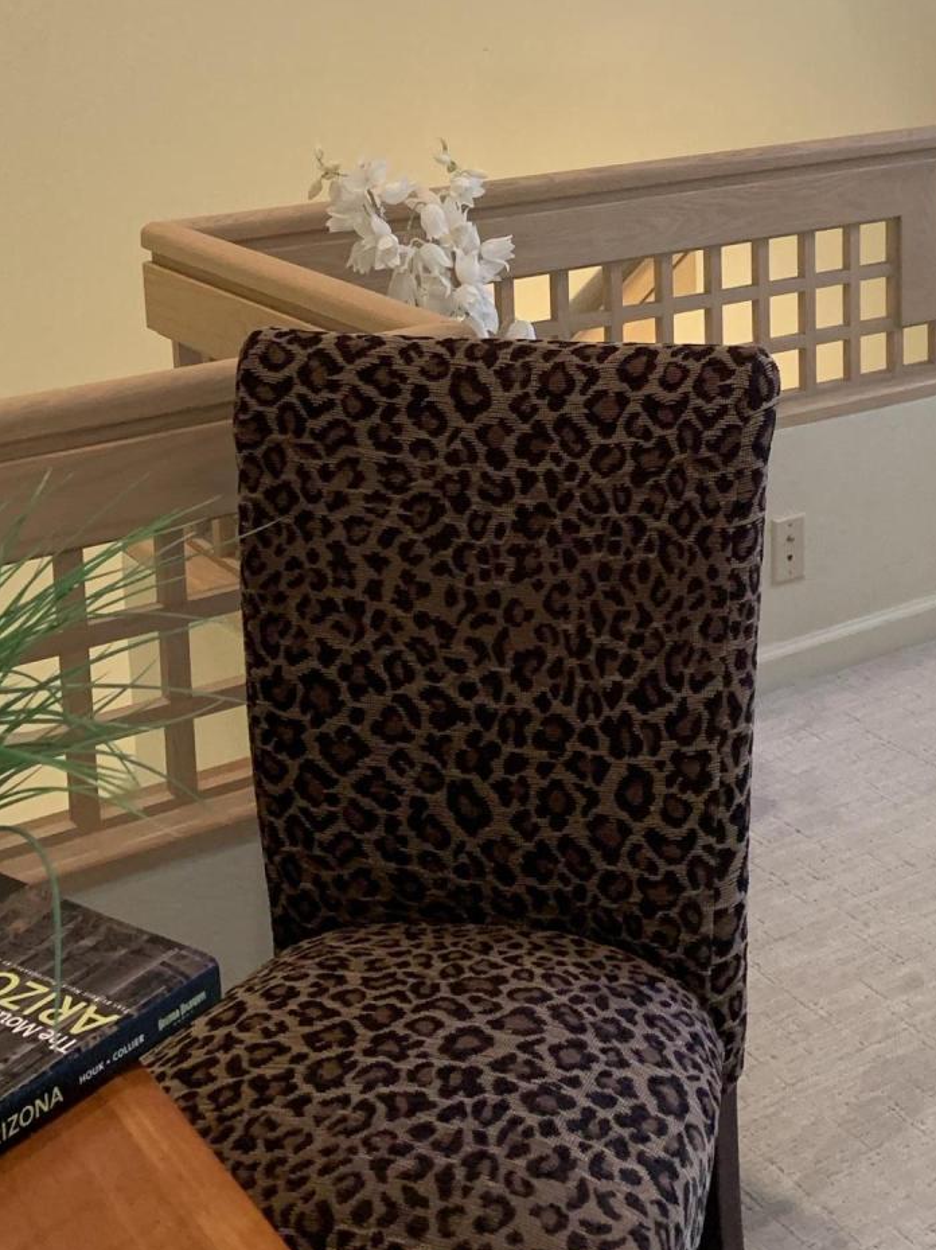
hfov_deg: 25.8
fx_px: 2020
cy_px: 245
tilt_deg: -9.9
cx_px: 685
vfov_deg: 33.3
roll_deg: +1.3
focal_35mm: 56
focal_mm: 4.25
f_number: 1.8
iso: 250
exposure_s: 1/60
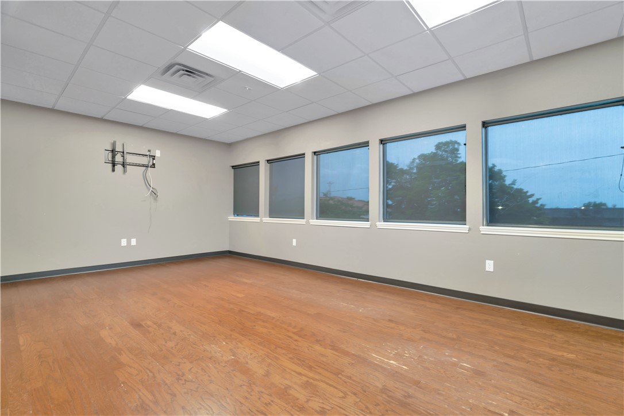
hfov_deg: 96.7
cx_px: 312
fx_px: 277
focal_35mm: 16
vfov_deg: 73.7
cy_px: 208
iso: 100
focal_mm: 16
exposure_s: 1.3
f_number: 7.1
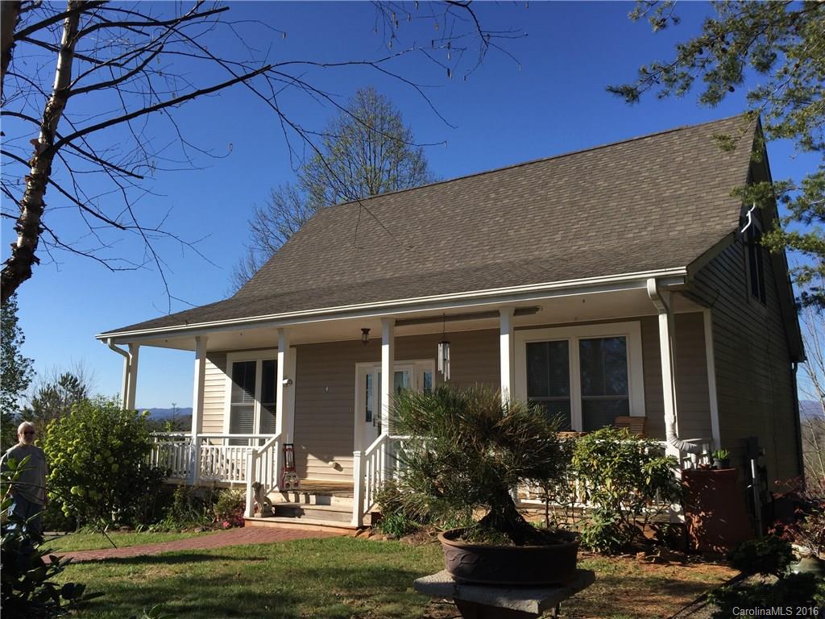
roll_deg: -0.3
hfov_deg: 61.7
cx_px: 412
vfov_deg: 48.2
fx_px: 691
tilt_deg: +8.8
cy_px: 310
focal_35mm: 29
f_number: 2.2
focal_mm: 4.15
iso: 32
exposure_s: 1/1522
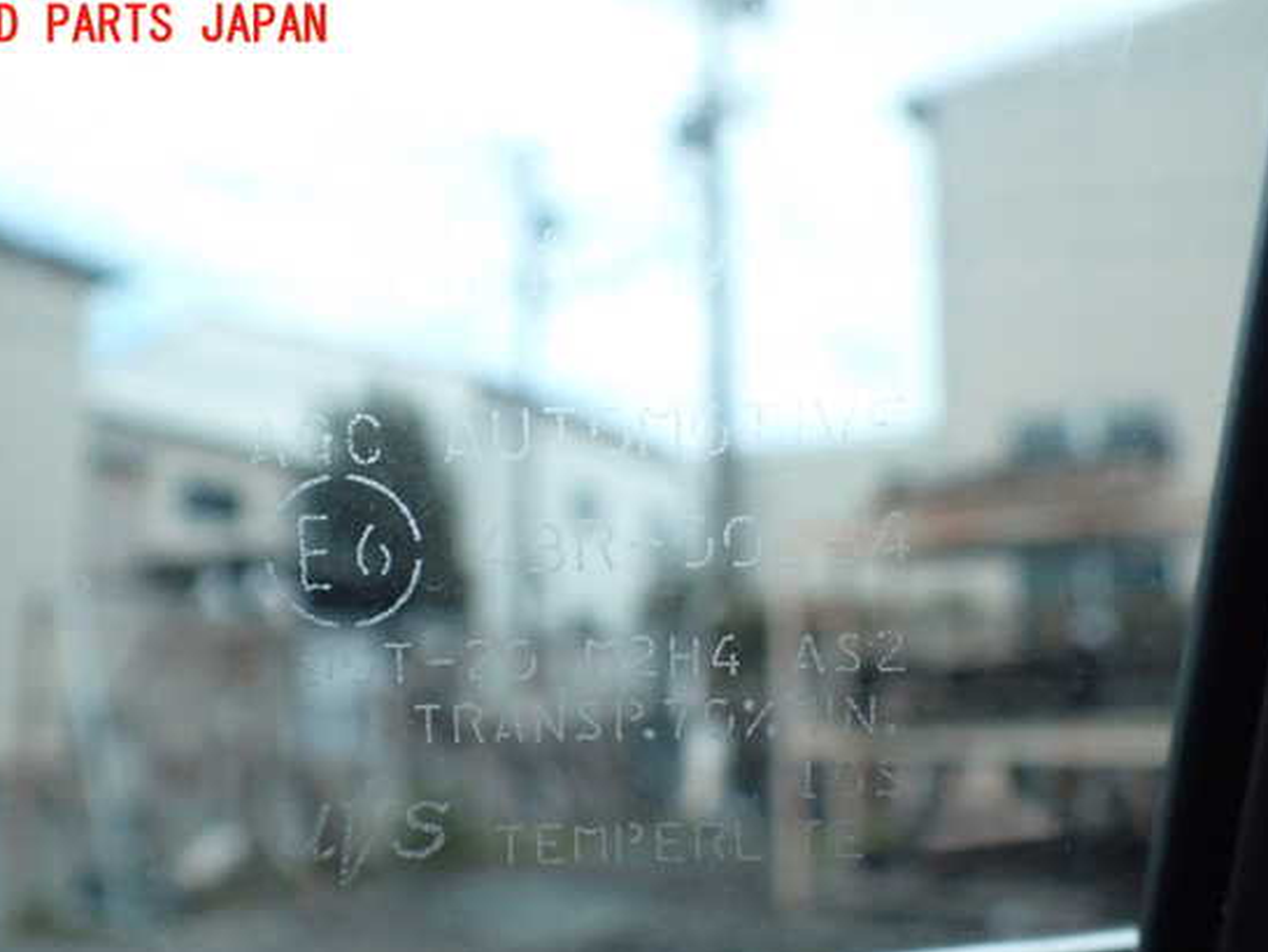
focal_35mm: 33
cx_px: 603
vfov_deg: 42.9
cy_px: 521
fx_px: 1209
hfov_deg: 55.3
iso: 640
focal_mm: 5.4
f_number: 2.3
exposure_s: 1/125
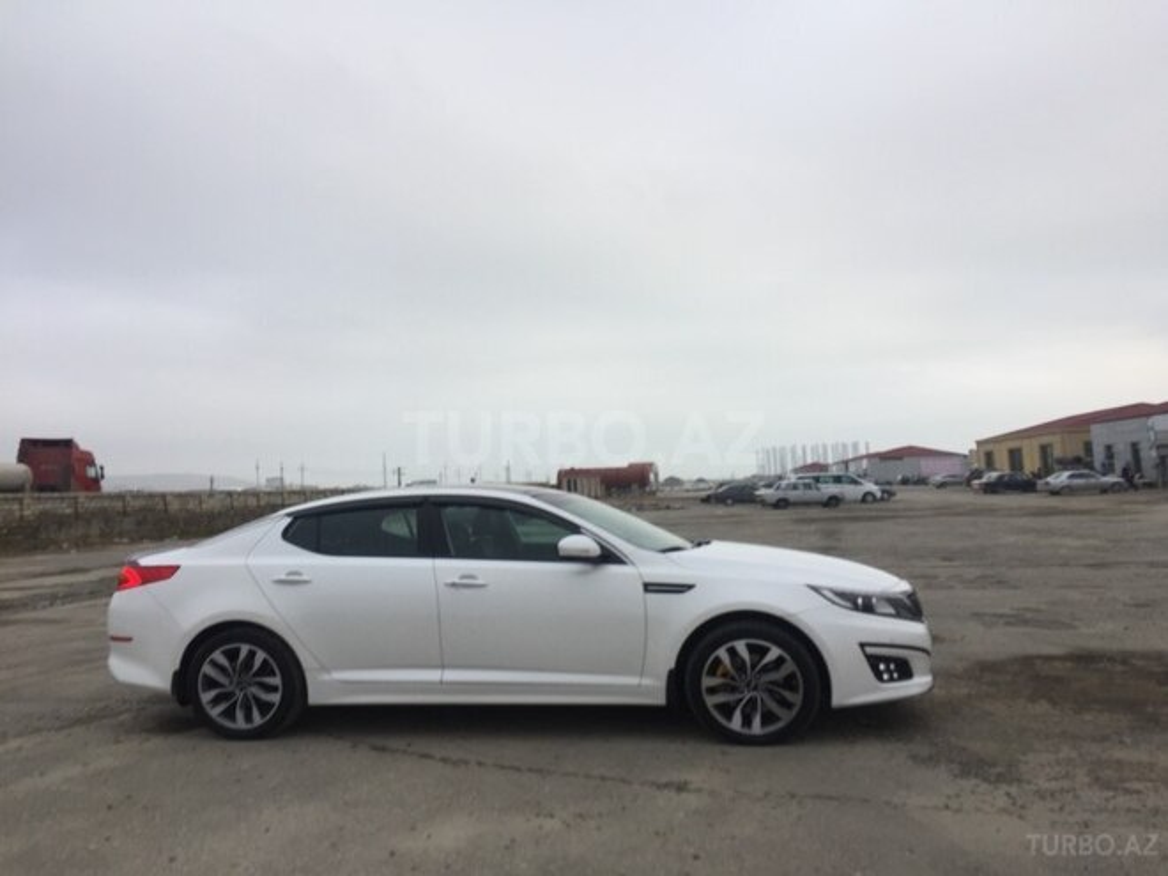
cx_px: 584
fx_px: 979
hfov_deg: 61.7
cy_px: 438
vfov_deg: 48.2
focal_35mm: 29
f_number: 2.2
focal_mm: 4.15
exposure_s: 1/590
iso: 32
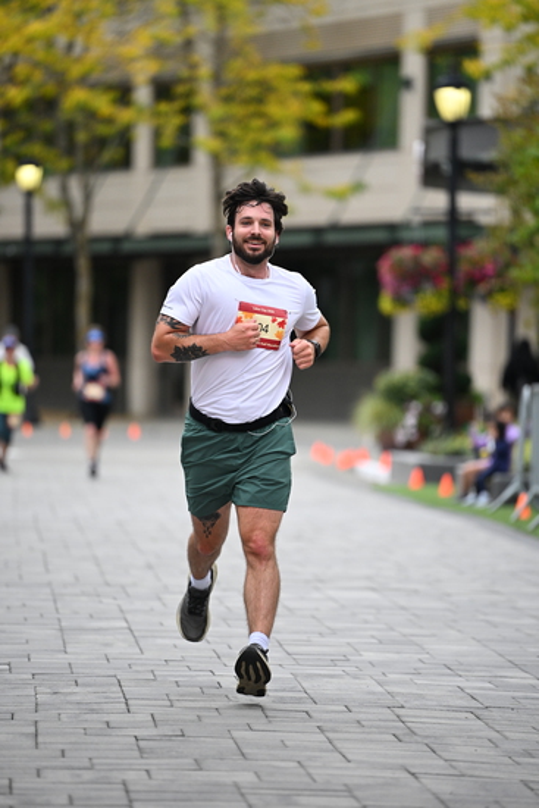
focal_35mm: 200
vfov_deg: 10.3
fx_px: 4488
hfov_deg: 6.9
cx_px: 270
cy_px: 404
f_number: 2.8
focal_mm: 200
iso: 1600
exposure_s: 1/5000
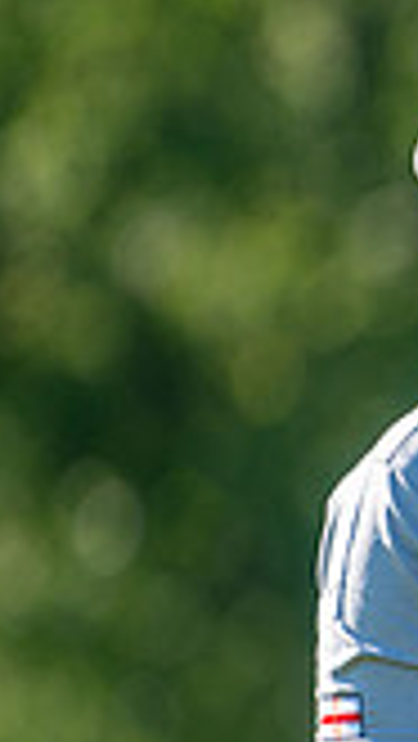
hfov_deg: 1.1
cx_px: 1142
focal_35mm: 1105
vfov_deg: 2.0
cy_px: 654
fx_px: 21740
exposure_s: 1/800
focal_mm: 300
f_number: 4.5
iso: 250
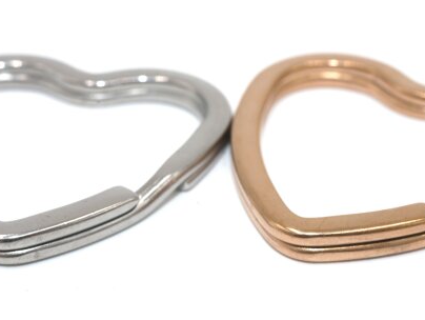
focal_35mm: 89
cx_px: 218
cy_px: 134
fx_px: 1094
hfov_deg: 22.0
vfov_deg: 16.6
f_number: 9
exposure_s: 1/125
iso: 200
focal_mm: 30
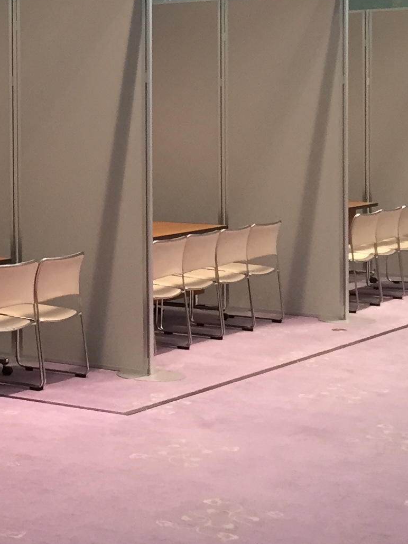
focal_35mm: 92
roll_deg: +0.9
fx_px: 1446
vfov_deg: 21.2
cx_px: -207
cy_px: 158
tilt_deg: -1.0
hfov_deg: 14.9
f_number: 2.2
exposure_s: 1/30
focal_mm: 4.15
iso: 100
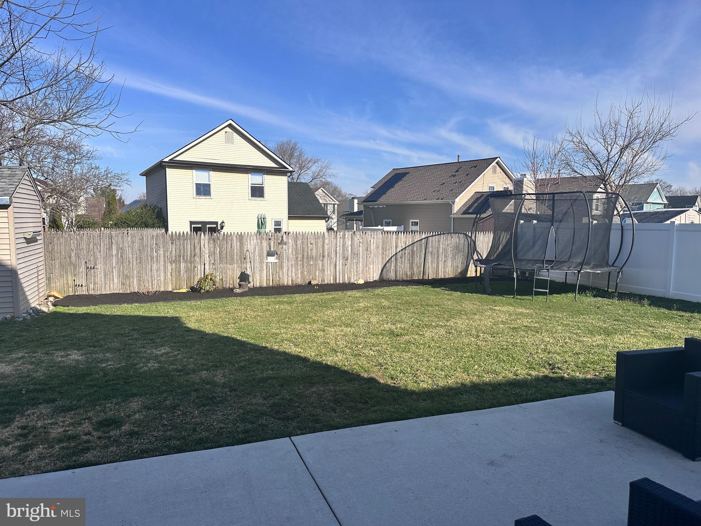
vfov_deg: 56.8
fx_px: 486
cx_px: 350
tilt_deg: -5.0
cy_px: 263
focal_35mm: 24
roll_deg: -0.6
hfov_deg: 71.6
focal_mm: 6.86
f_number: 1.78
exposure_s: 1/4545
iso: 80
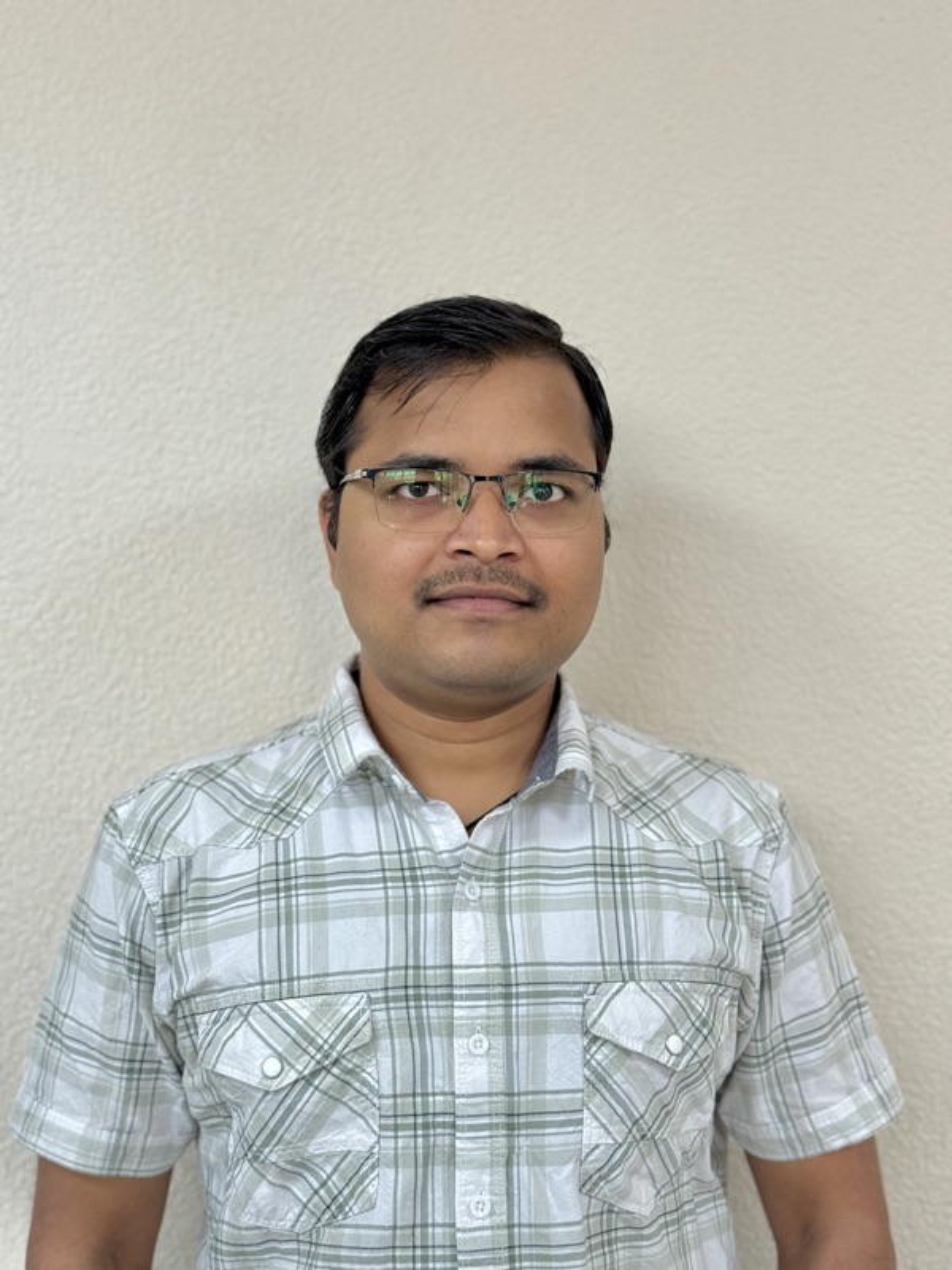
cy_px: 635
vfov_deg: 39.7
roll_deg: -0.7
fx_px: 1760
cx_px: 476
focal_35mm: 48
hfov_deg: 30.3
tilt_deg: -0.3
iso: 64
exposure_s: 1/60
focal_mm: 6.76
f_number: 1.78
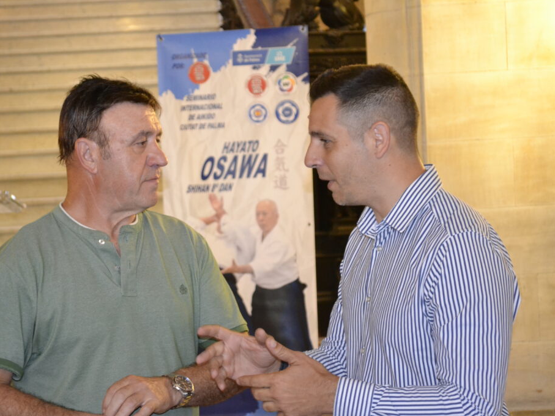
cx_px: 244
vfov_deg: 16.5
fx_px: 1435
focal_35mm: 90
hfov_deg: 21.9
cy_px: 208
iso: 2800
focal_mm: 55
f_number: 5.6
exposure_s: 1/60
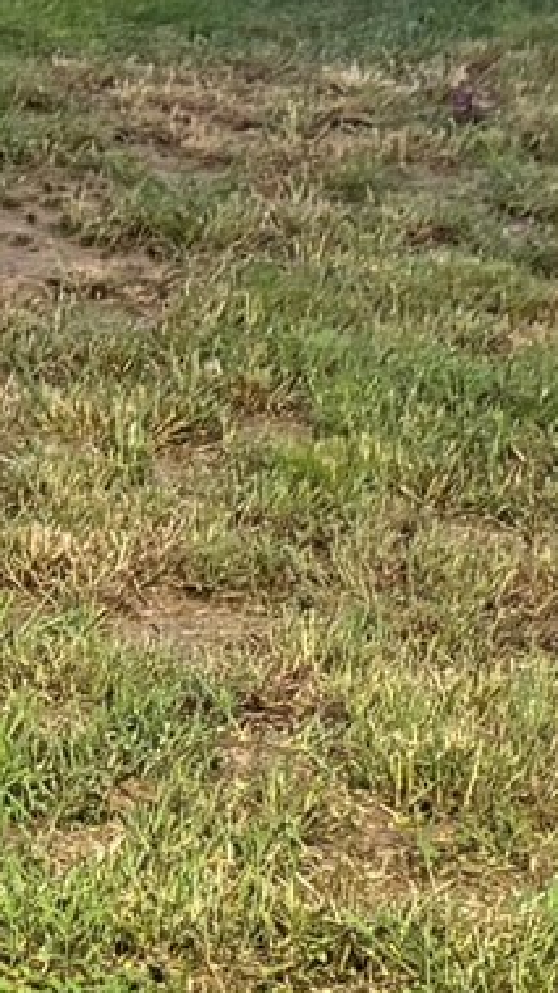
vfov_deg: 14.0
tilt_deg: -19.5
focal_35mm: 153
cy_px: 624
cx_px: -86
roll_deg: -3.2
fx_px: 4027
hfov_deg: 7.9
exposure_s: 1/30
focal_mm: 5.96
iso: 640
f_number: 1.6
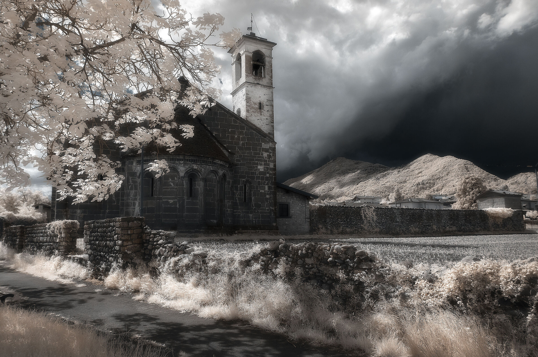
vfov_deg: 47.8
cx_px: 269
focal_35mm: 27
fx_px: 403
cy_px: 178
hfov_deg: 67.4
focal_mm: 18
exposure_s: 1/320
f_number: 11
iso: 200
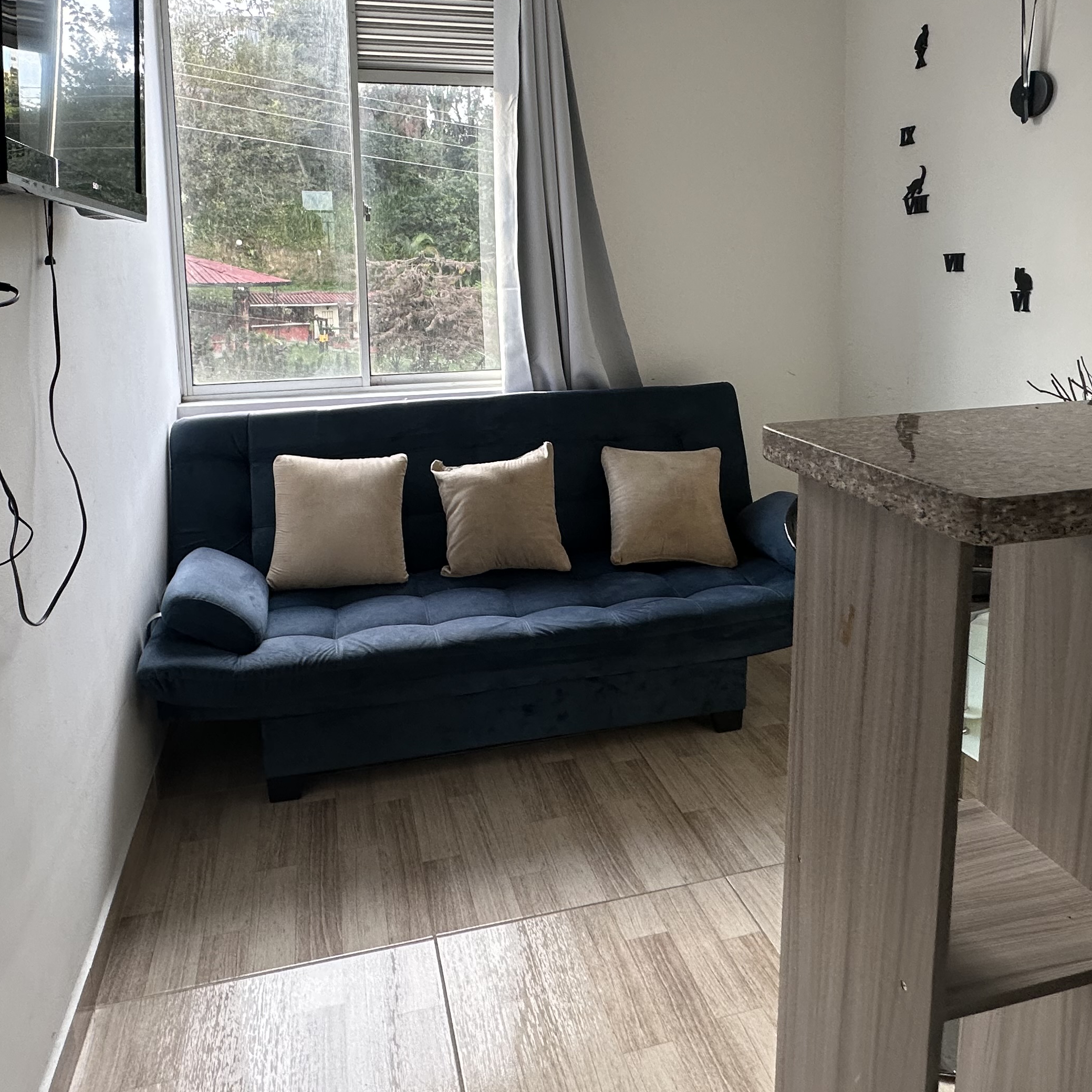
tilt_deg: -5.5
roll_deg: -0.2
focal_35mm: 24
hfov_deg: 65.0
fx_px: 857
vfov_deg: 63.7
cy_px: 383
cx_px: 526
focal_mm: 2.22
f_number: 2.2
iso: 125
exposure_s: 1/99
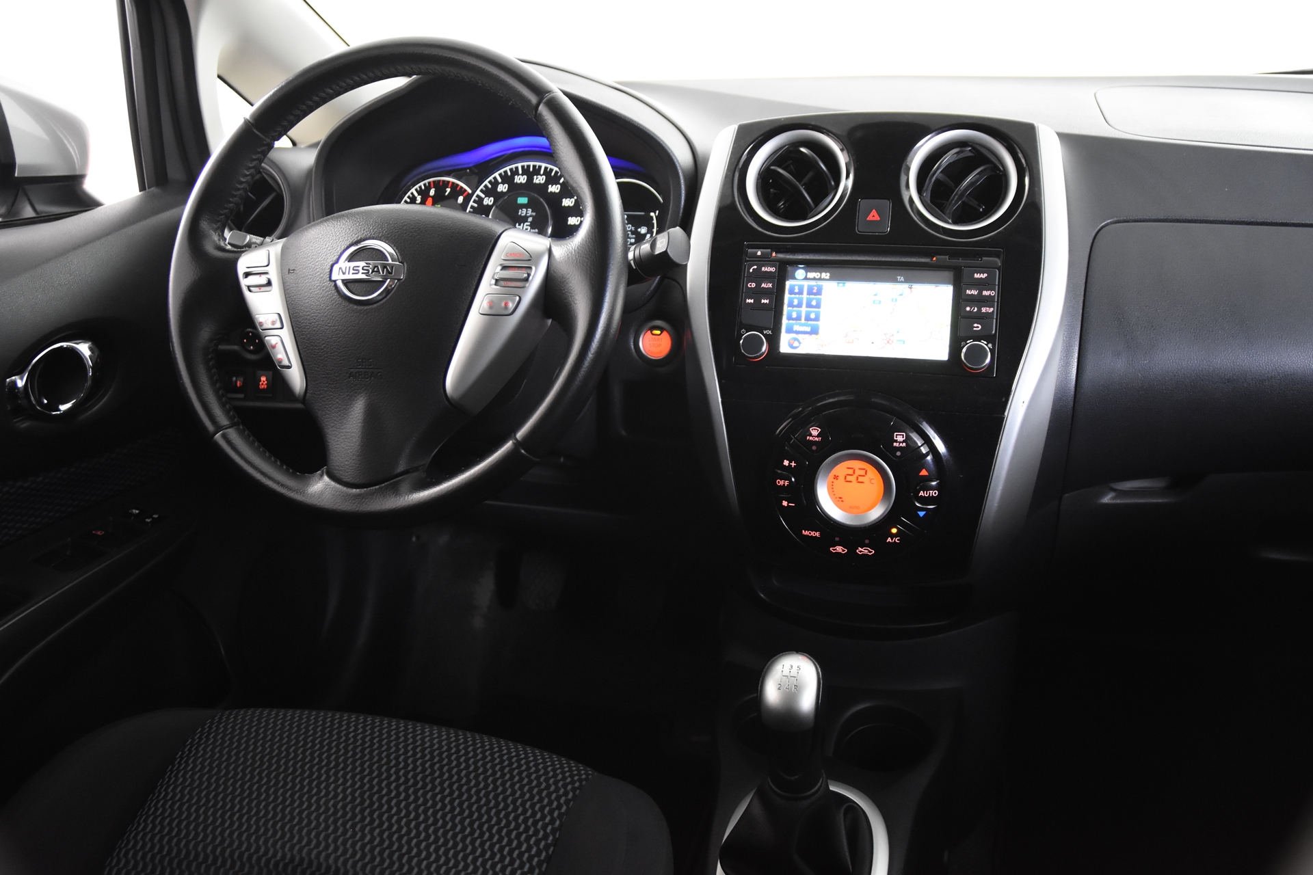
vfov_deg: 40.0
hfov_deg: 57.2
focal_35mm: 33
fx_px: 1203
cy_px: 438
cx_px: 656
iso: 2200
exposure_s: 1/30
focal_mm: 22
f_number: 3
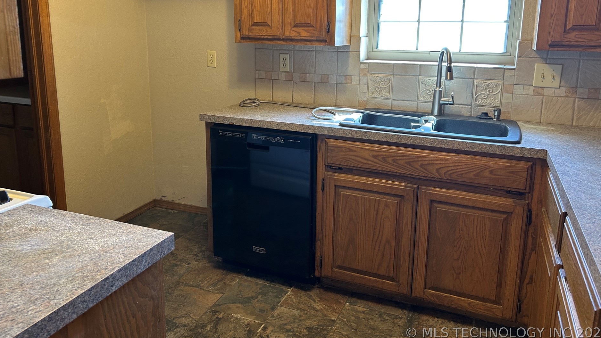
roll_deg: -0.1
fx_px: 462
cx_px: 305
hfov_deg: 66.1
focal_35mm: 29
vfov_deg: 39.7
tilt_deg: -11.3
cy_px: 113
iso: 100
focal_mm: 5.7
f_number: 1.5
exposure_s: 1/60
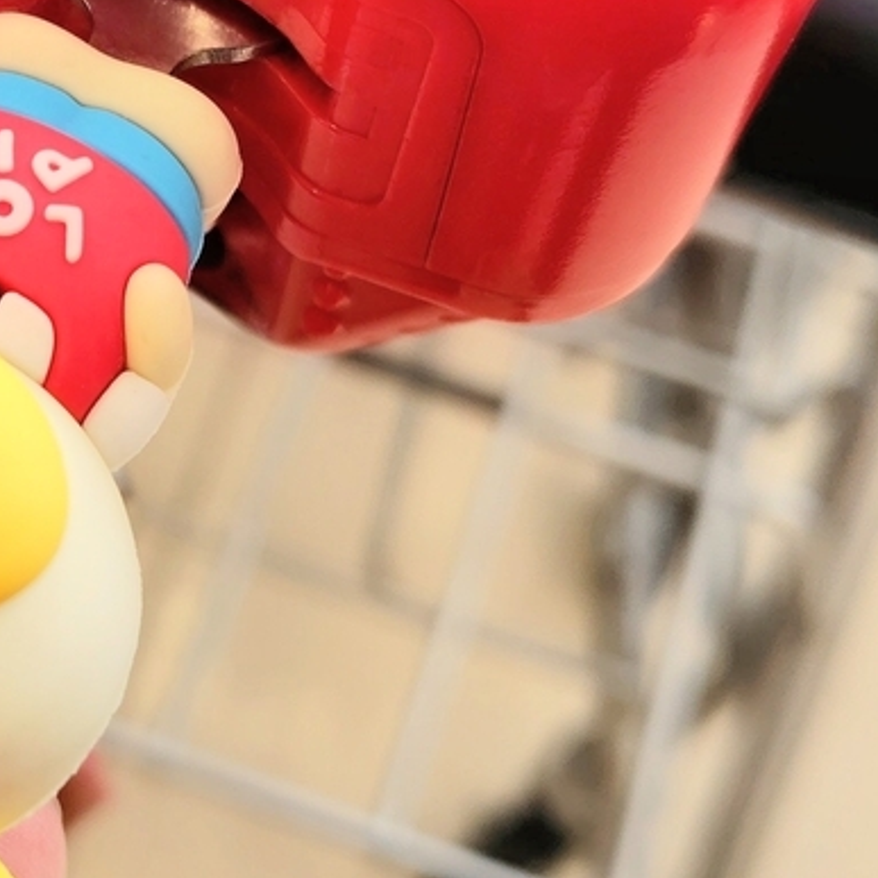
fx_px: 1808
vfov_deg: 27.2
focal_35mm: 63
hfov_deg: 26.3
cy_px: 306
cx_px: 75
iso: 57
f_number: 1.9
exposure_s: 1/100
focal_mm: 5.6
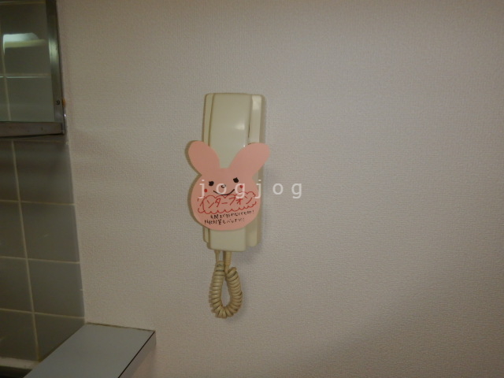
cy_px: 189
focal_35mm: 24
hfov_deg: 71.6
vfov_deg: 56.8
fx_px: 349
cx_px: 252
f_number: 2.8
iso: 200
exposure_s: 1/30
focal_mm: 4.3
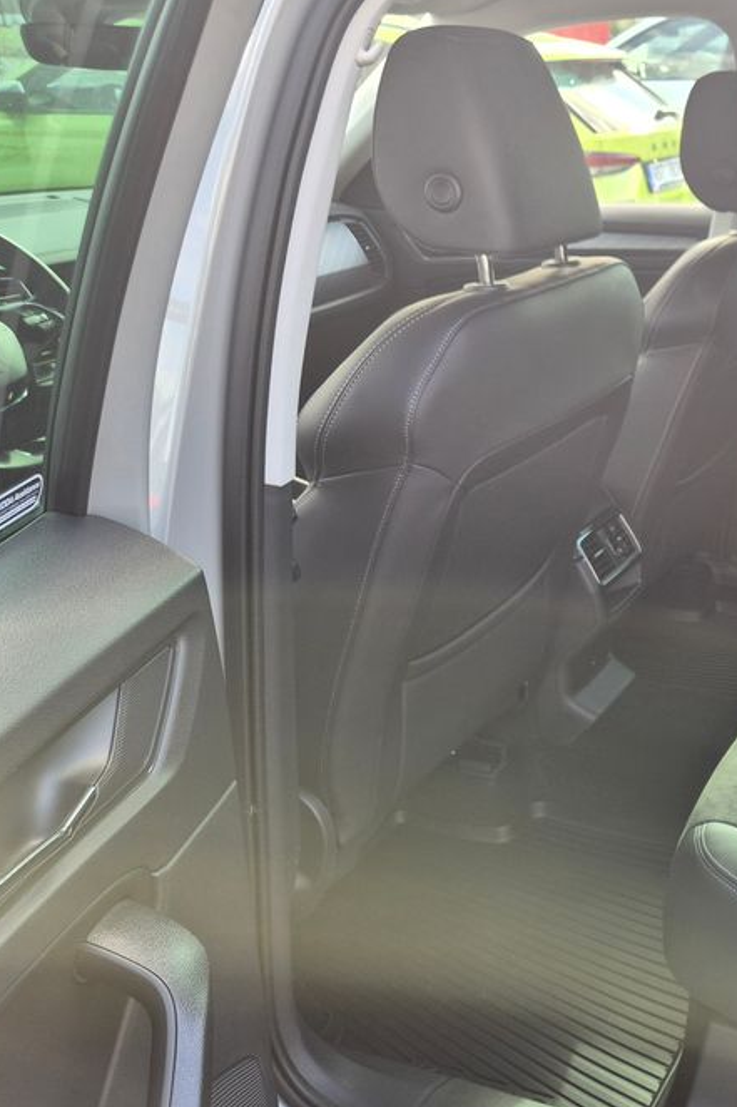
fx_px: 1137
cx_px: 809
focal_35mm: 37
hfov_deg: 31.8
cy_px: 545
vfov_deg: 51.9
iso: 40
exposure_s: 1/180
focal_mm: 5.4
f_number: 1.8
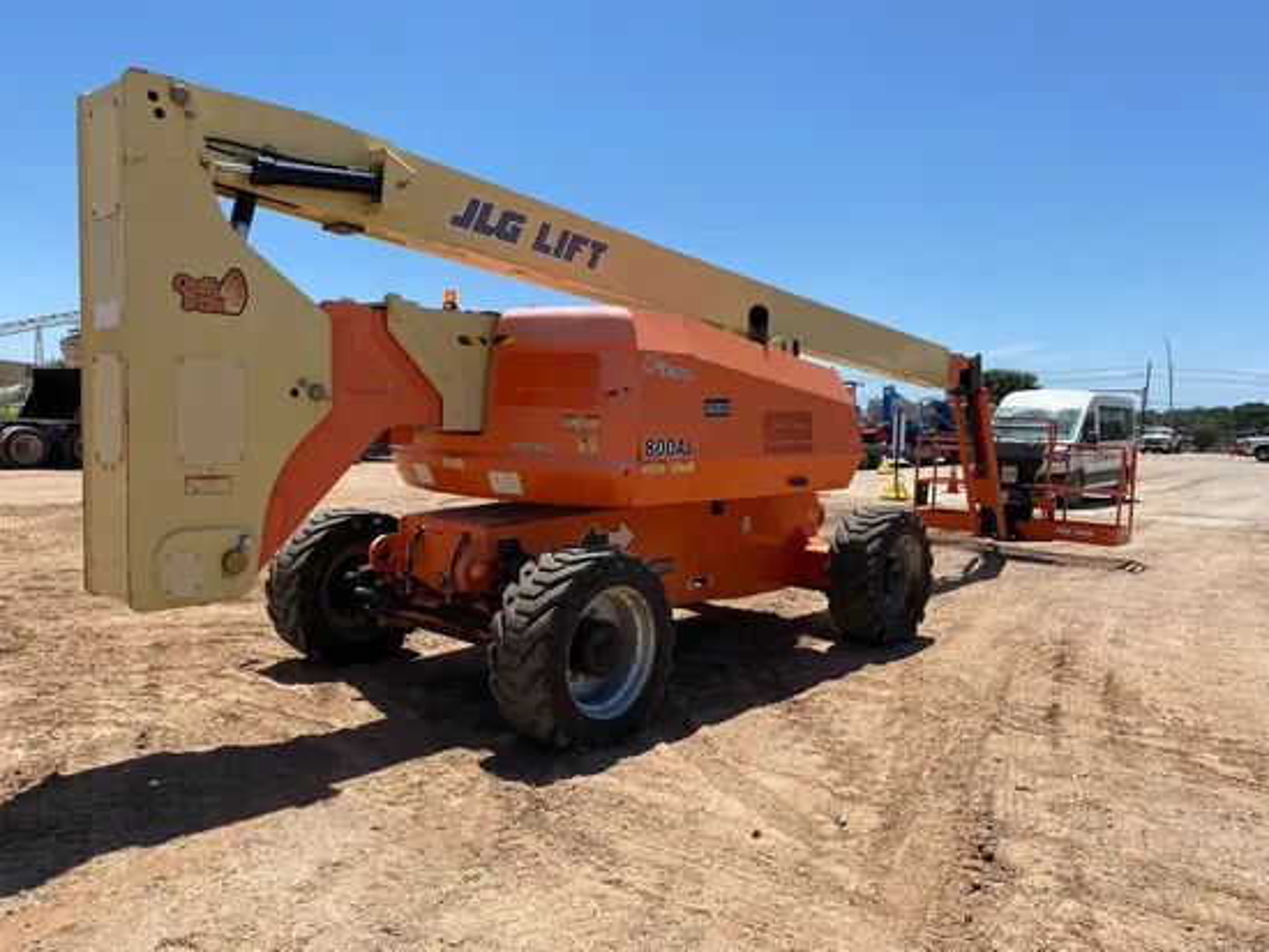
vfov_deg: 53.1
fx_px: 954
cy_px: 476
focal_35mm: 26
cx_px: 634
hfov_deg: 67.3
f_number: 1.8
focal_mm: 4.25
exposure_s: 1/2625
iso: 32
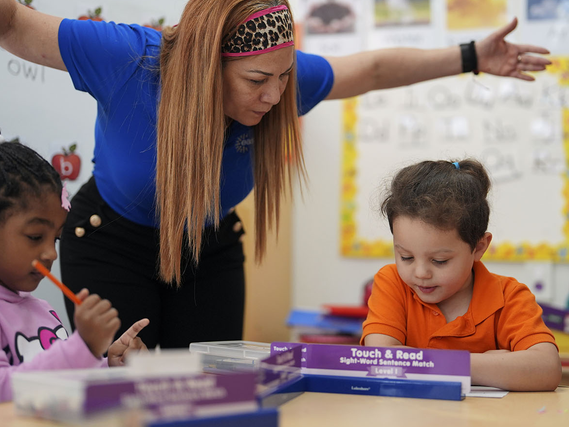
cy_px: 161
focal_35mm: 74
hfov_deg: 26.3
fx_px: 1216
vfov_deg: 19.9
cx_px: 316
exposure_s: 1/2000
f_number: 1.2
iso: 640
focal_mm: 50
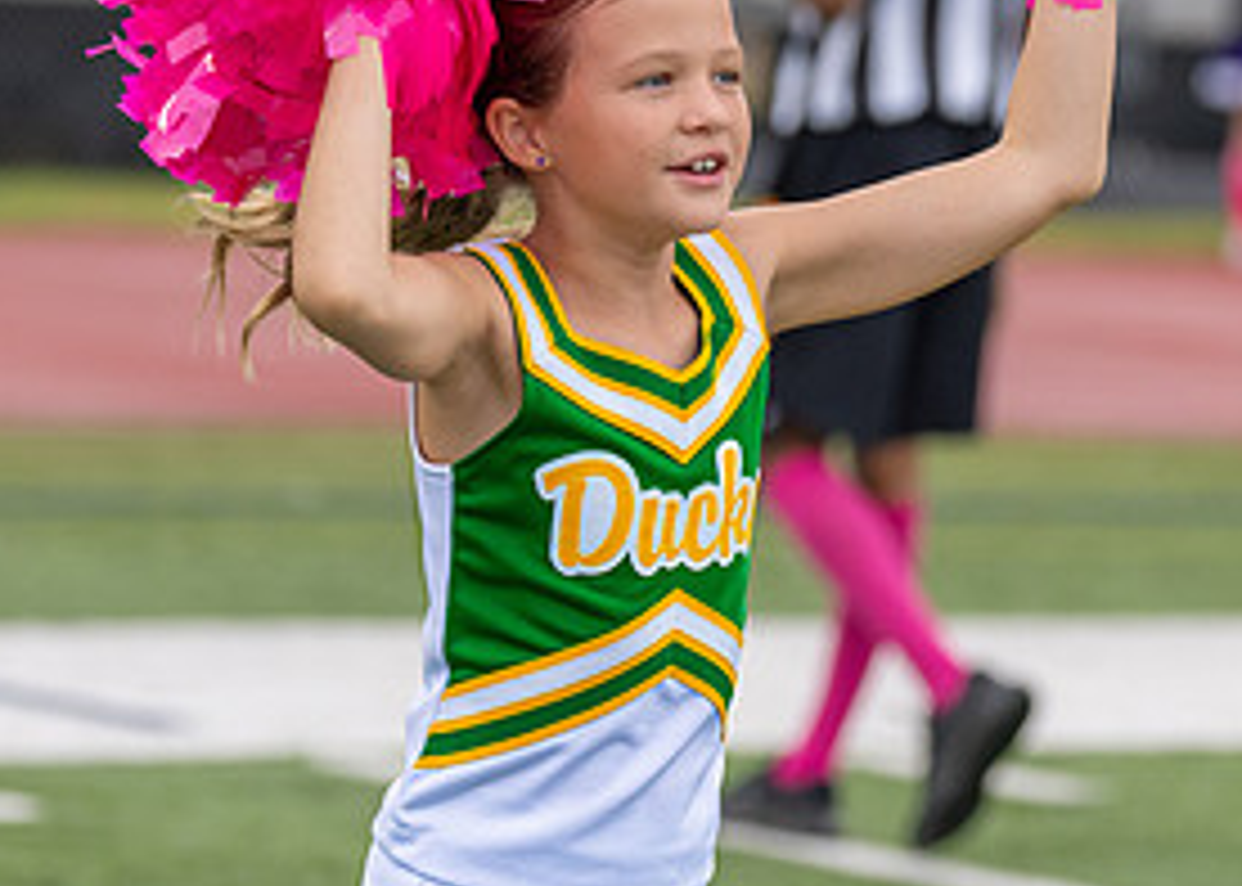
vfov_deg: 5.4
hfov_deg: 7.5
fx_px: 9451
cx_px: 543
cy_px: 182
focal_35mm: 268
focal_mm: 103
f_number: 2.8
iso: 500
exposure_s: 1/2000
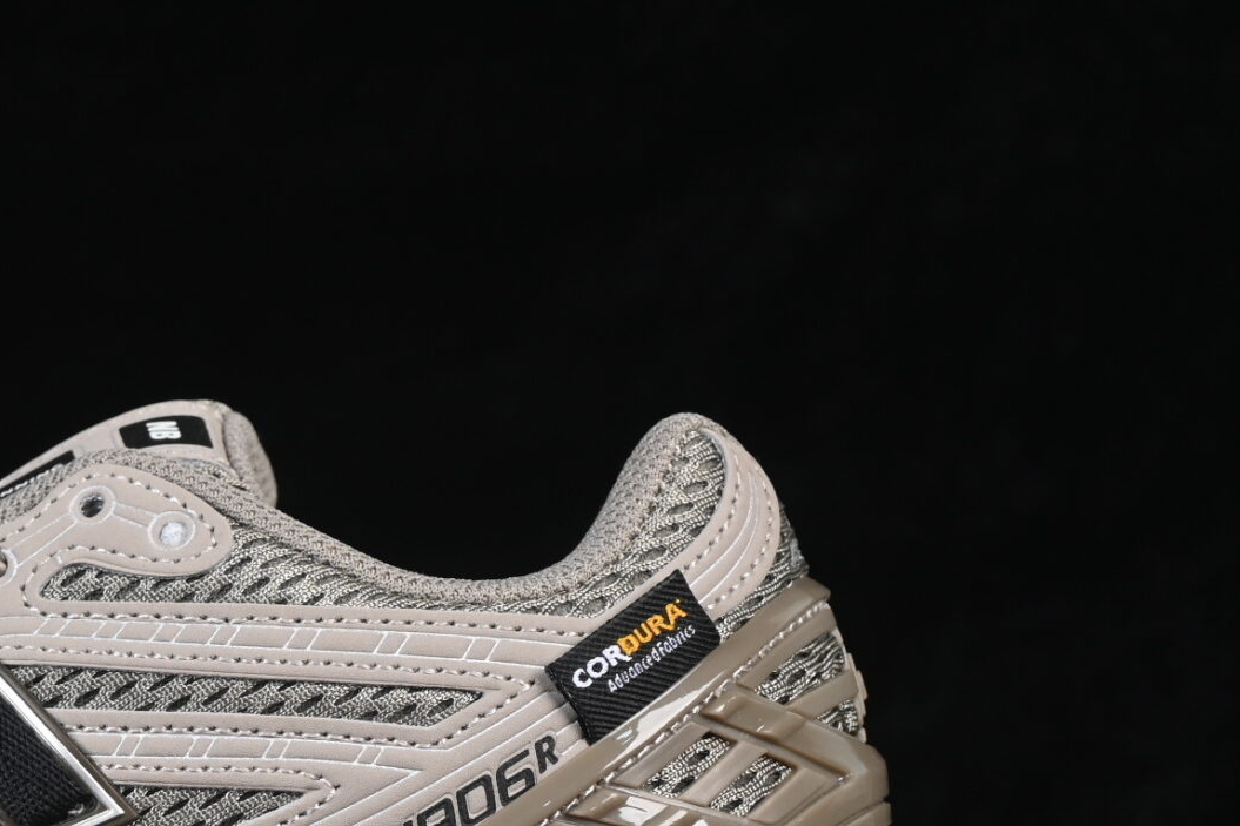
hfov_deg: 11.2
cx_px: -109
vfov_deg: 7.5
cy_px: 626
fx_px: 6267
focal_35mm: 182
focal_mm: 50
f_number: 7.1
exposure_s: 1/80
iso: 160
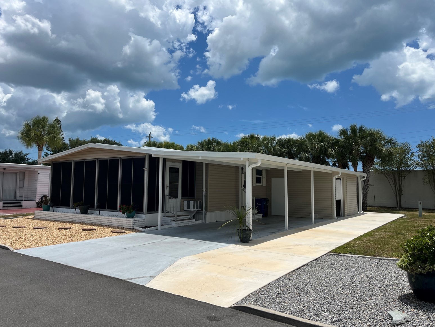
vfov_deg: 51.4
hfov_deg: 65.3
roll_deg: -0.2
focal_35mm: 27
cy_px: 163
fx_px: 339
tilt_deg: +3.6
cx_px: 211
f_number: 1.6
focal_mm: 5.1
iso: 50
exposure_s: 1/6897
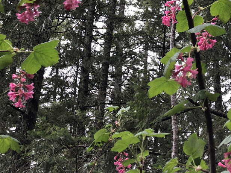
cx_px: 165
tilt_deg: +33.1
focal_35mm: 73
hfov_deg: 26.4
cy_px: -53
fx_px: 487
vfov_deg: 18.7
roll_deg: -1.8
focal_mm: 3.99
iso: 25
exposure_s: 1/40
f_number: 1.8
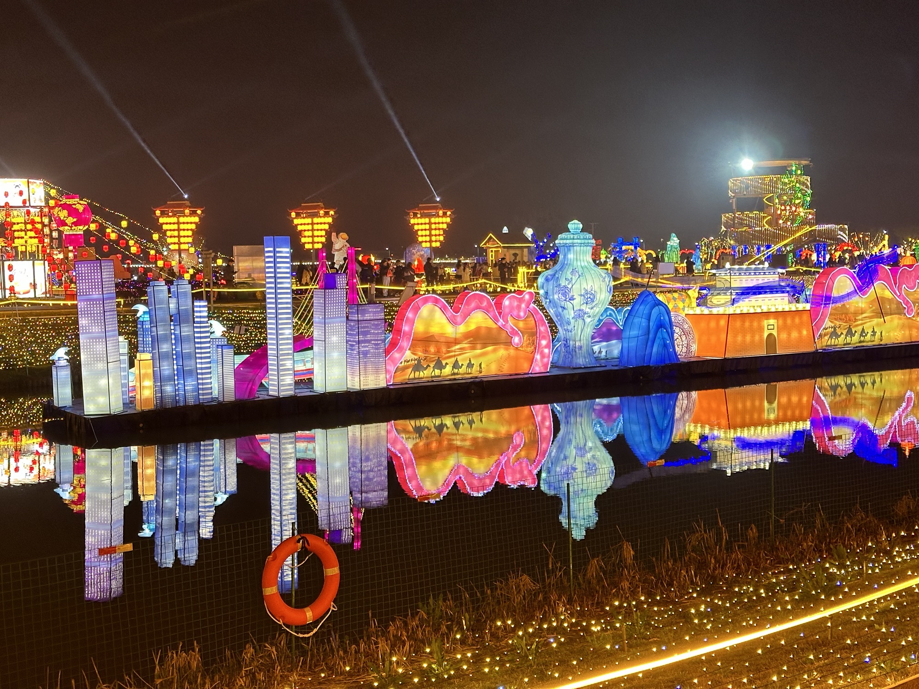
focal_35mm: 48
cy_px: 344
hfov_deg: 39.7
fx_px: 1274
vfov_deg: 30.3
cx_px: 460
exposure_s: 1/33
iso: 250
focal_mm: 6.86
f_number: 1.78
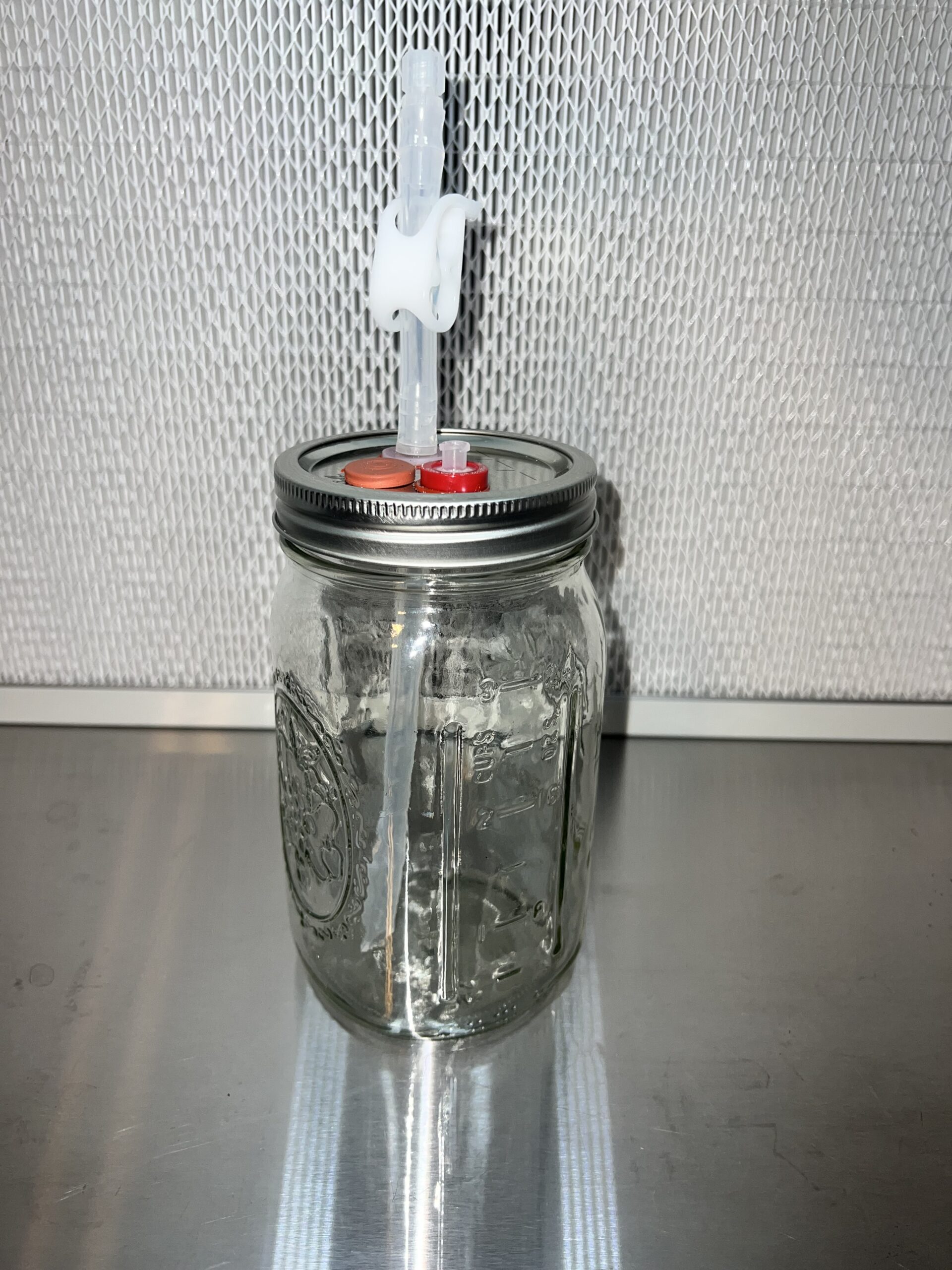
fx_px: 953
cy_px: 635
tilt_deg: -22.4
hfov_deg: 53.1
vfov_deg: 67.3
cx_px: 476
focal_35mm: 26
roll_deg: -1.6
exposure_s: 1/279
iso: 32
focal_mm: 5.7
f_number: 1.5
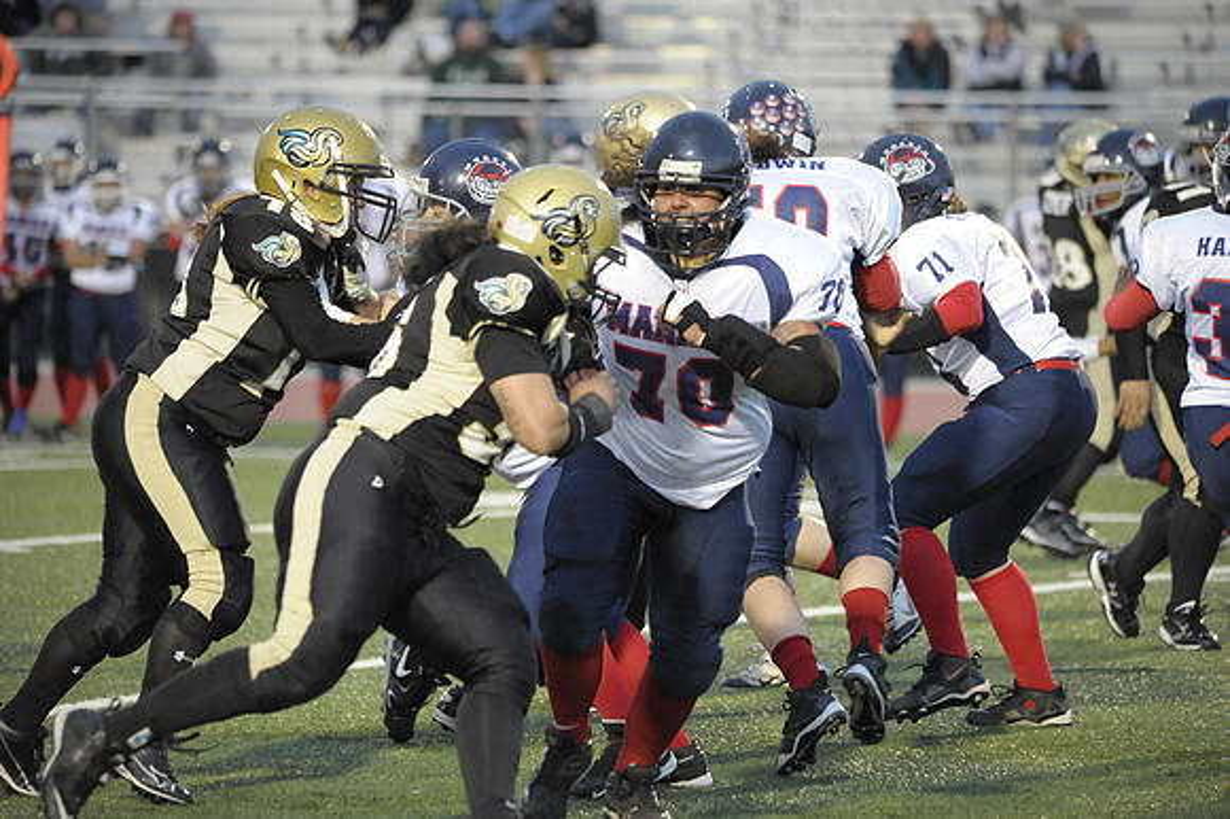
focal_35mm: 300
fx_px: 10244
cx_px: 615
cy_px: 410
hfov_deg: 6.9
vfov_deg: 4.6
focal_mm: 300
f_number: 6
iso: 12800
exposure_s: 1/800
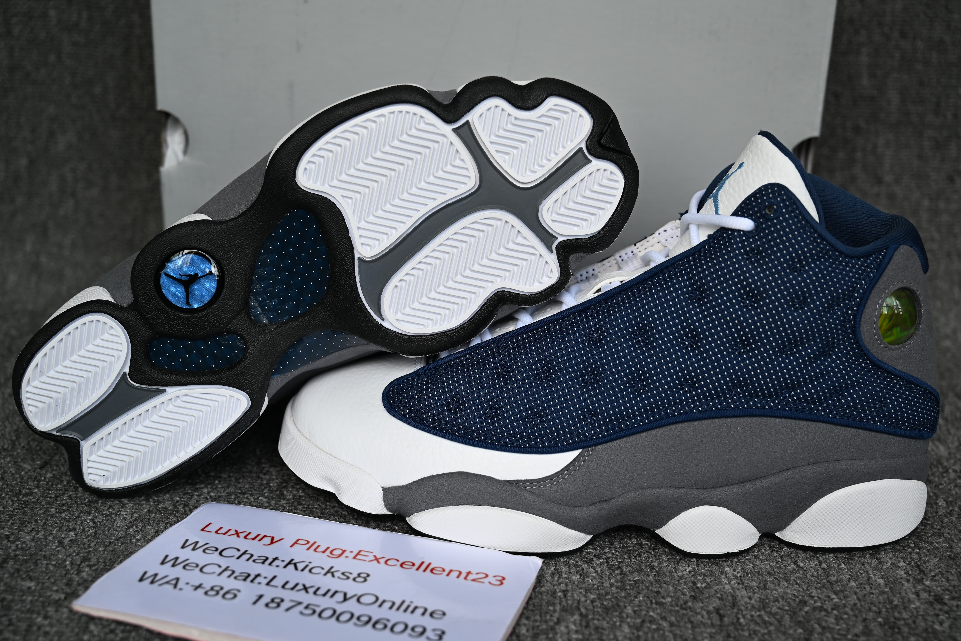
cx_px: 480
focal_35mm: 42
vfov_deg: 31.9
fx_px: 1121
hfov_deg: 46.4
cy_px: 320
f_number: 5
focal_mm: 42
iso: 100
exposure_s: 1/100
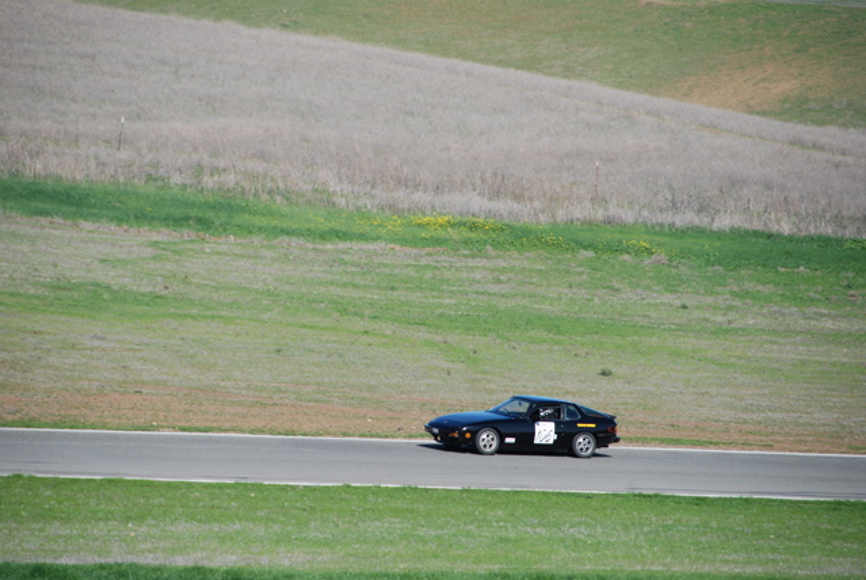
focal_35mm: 300
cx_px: 433
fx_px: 7227
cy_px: 290
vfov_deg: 4.6
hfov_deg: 6.9
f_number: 5.6
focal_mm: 200
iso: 200
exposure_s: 1/800
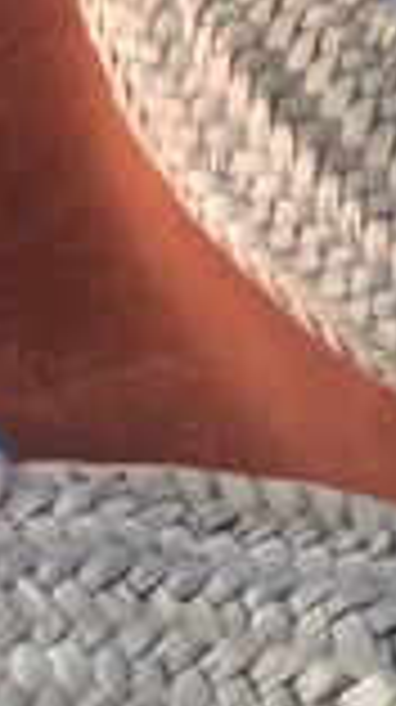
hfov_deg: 9.0
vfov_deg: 16.5
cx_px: 666
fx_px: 2415
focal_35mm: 129
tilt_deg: -62.9
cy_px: 603
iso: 25
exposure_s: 1/100
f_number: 2.2
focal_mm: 4.15
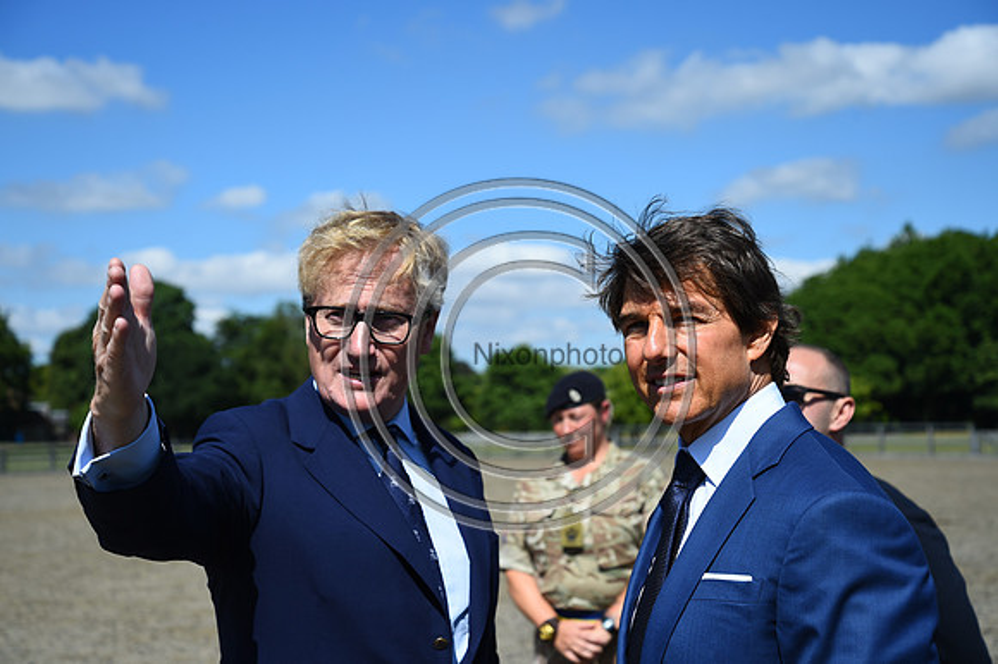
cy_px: 332
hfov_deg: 32.4
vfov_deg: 21.9
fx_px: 1718
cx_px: 499
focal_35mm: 62
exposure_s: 1/1250
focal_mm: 62
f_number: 5.6
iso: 180
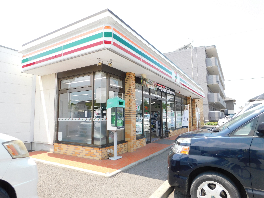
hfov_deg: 73.9
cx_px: 132
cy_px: 99
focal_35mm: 23
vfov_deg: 58.9
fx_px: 175
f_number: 3
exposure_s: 1/500
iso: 125
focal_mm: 4
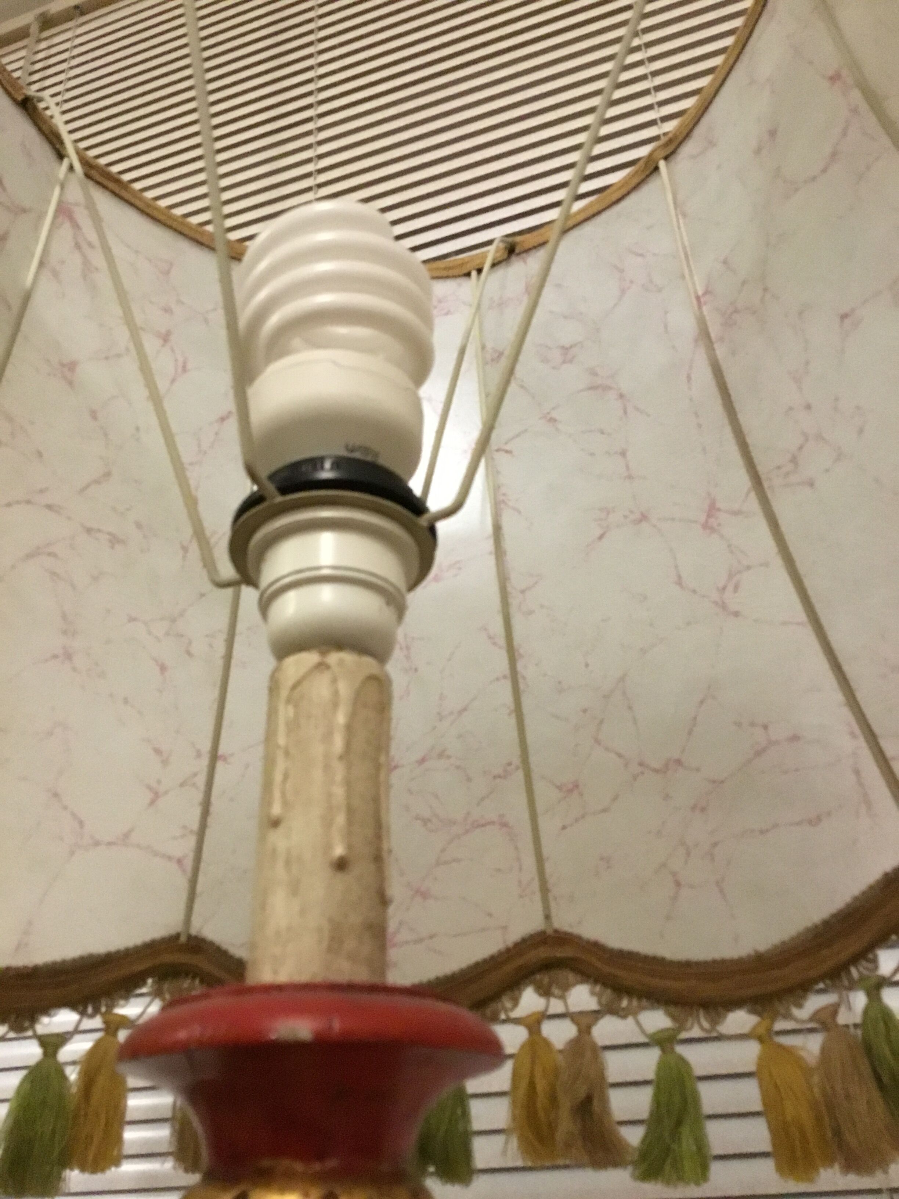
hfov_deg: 45.4
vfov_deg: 58.4
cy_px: 600
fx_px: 1073
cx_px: 450
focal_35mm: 31
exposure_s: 1/17
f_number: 2.4
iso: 320
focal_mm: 3.3
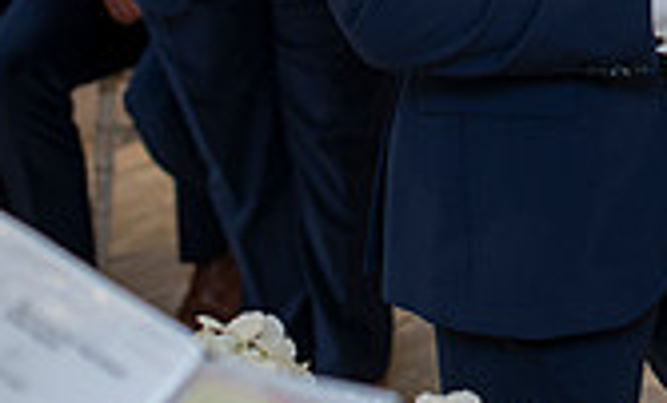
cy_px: -272
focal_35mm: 125
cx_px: 691
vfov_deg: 9.8
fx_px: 2252
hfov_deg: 16.4
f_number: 2.5
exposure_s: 1/100
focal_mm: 35
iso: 200
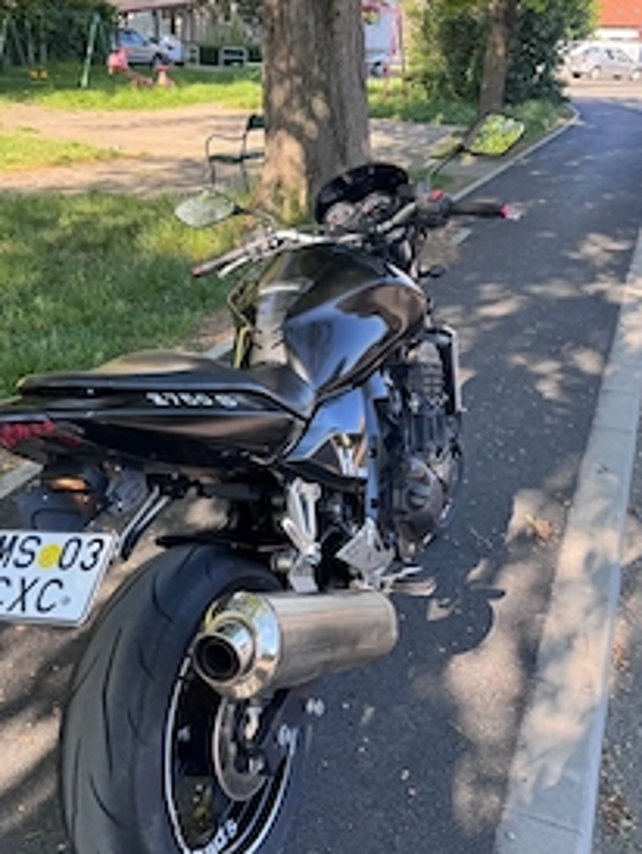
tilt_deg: -26.2
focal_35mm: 35
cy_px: 489
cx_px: 271
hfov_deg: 40.6
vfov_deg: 52.4
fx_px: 864
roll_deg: -2.6
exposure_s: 1/304
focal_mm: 6.76
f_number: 1.78
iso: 80
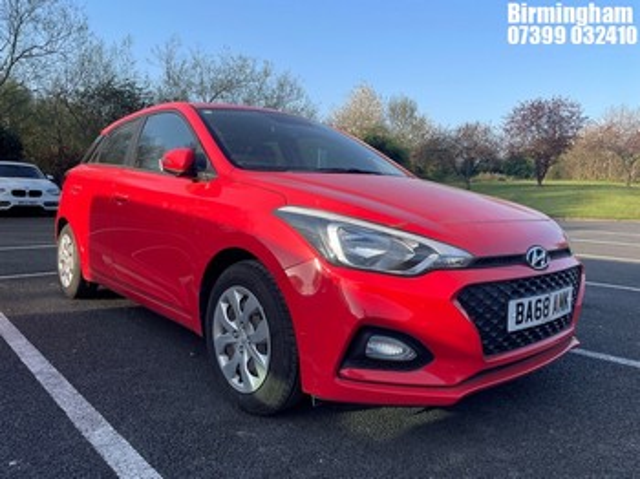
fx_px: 480
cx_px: 320
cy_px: 240
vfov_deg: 53.0
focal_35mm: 26
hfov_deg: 67.3
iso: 32
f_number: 1.6
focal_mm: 4.2
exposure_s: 1/1247
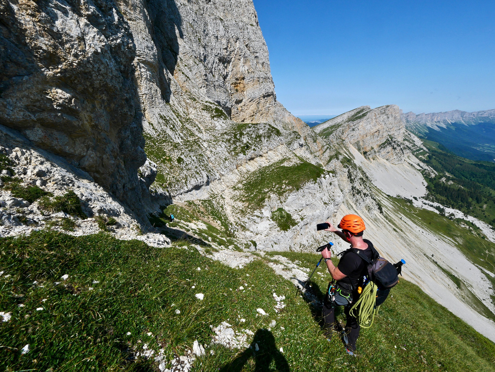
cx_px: 248
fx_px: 200
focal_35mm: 14
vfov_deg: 85.7
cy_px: 186
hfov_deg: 102.0
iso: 200
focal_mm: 7
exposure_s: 1/800
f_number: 7.1
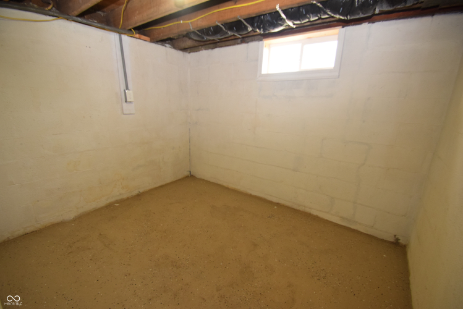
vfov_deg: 77.4
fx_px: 193
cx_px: 232
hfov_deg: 100.4
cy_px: 154
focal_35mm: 15
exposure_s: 1/80
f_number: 4.5
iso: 800
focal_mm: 10
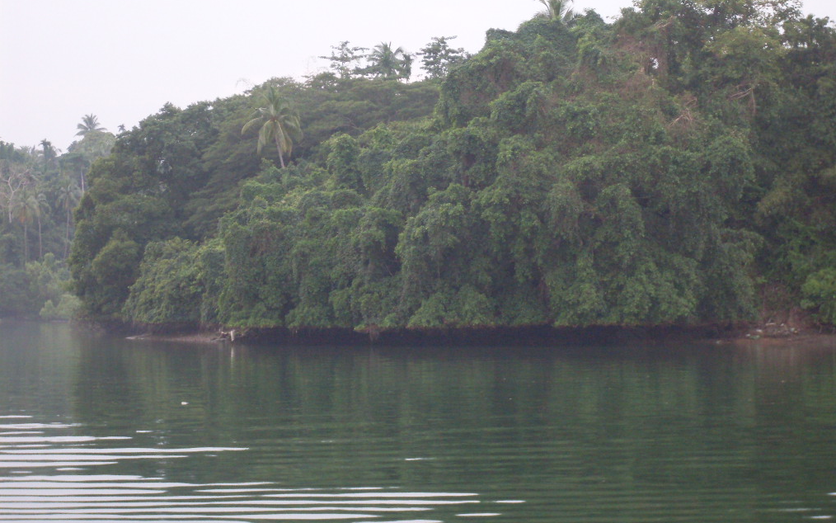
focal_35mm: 122
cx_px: 421
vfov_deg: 10.7
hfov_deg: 17.1
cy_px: 225
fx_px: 2780
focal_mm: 18.9
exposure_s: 1/90
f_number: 5.2
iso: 200
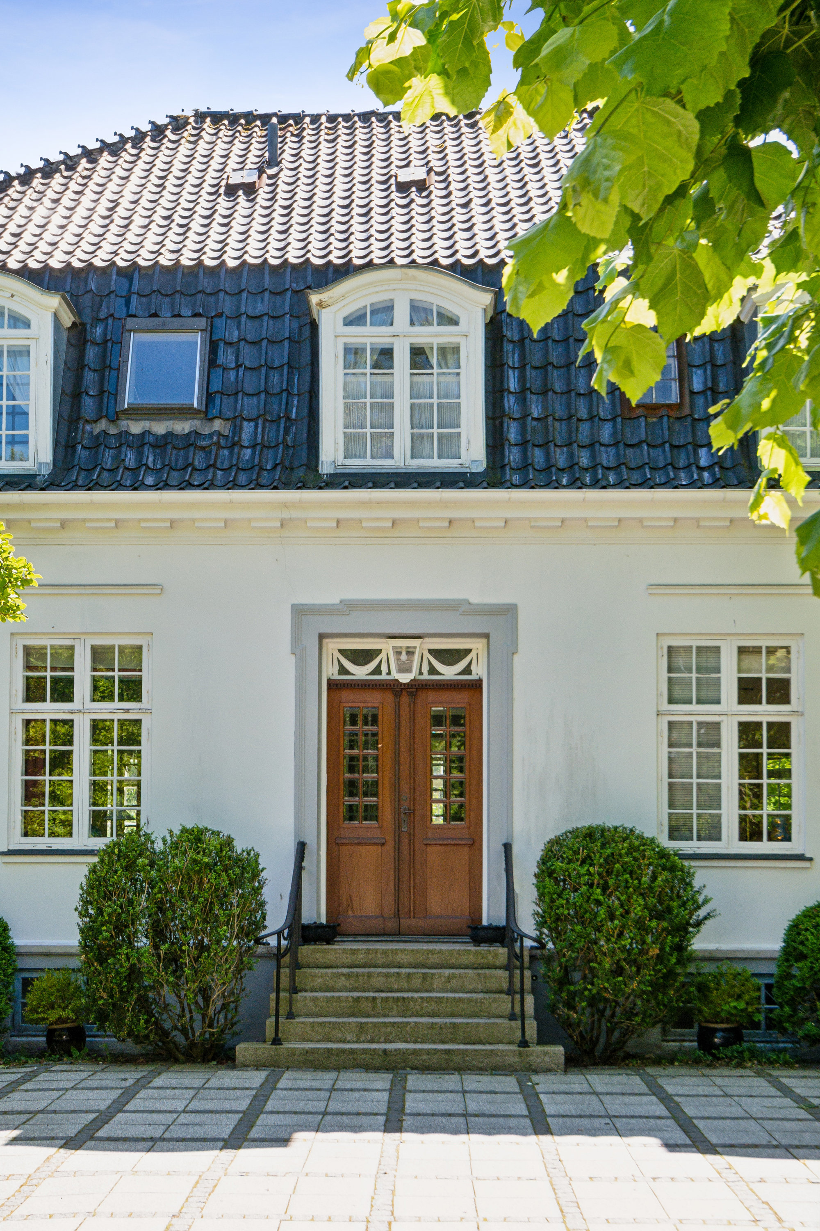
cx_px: 410
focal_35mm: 45
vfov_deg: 43.6
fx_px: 1537
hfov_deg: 29.9
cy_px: 616
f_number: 11
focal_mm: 30
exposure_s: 1/250
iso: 800
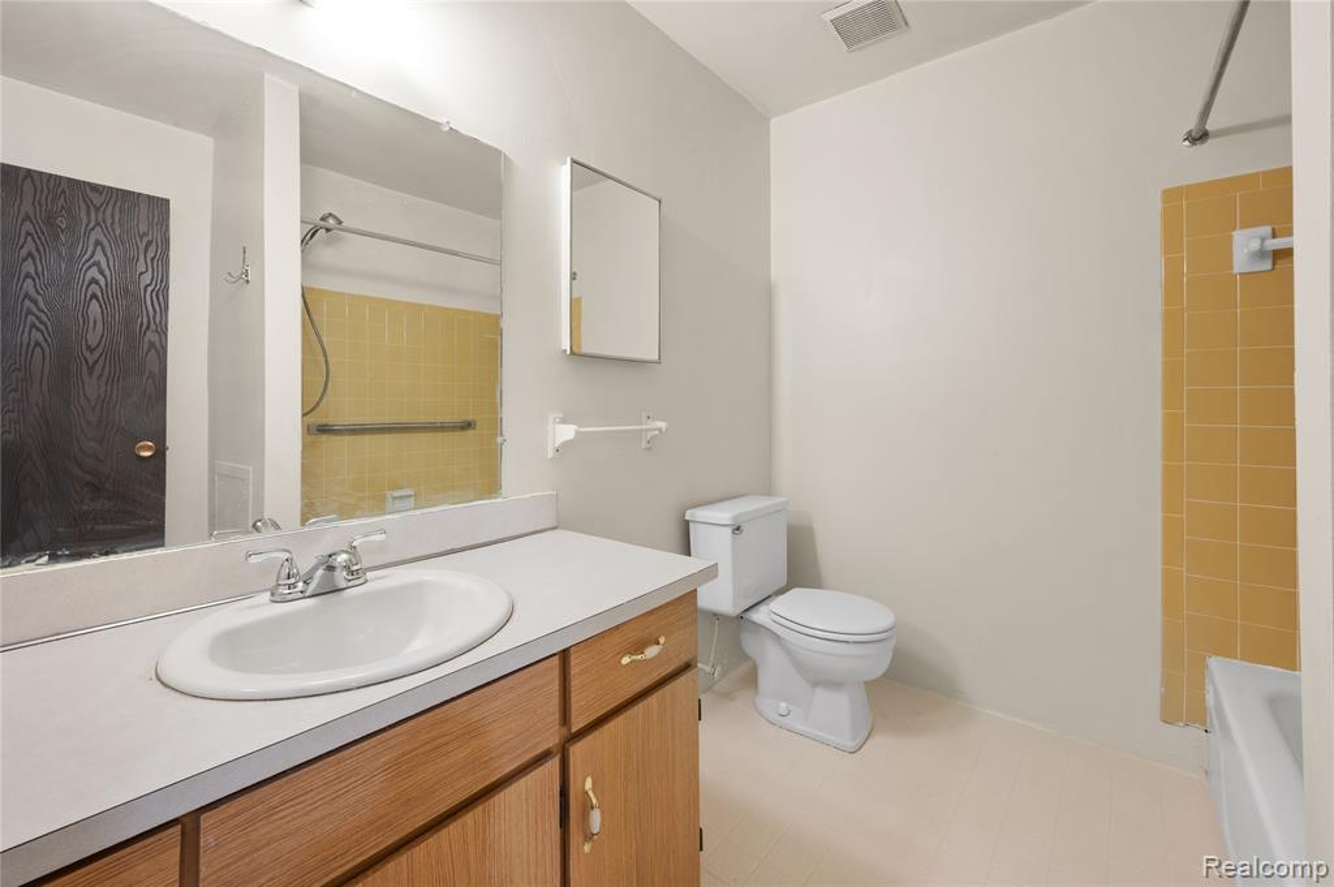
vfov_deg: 81.1
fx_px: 518
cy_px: 444
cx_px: 667
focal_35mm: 14
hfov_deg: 104.3
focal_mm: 14
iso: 100
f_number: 11
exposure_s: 6
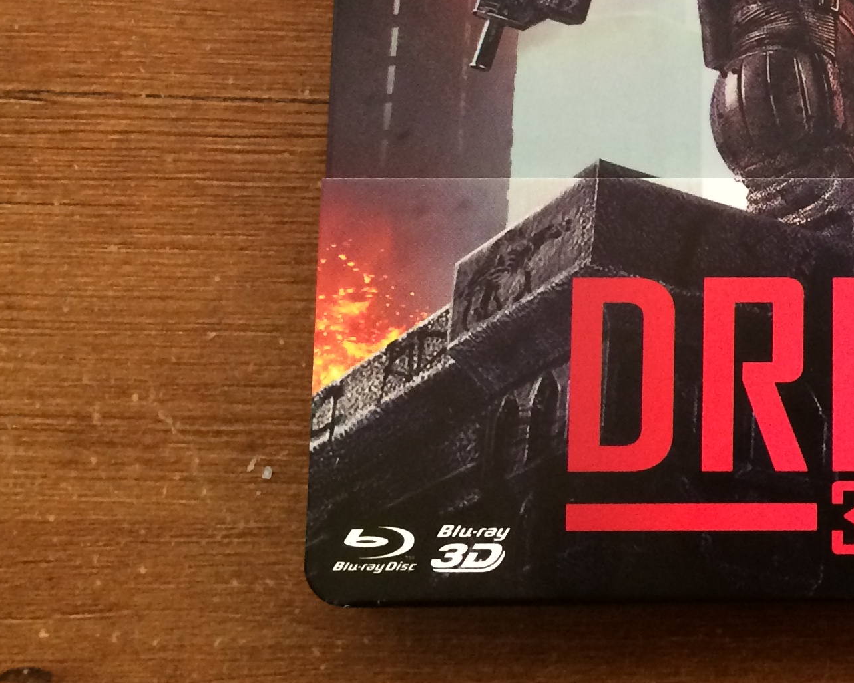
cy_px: -76
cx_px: 846
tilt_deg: -81.0
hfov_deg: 25.2
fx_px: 1820
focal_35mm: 72
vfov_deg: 20.3
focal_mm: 4.15
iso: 64
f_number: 2.2
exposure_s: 1/30
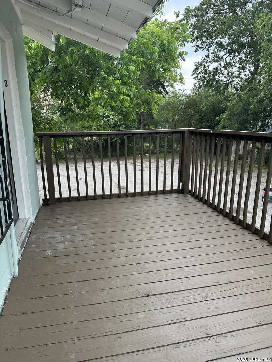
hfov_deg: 56.8
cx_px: 136
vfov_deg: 71.6
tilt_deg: -11.0
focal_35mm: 24
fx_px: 251
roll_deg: +0.5
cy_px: 181
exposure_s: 1/477
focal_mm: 6.86
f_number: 1.78
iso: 80
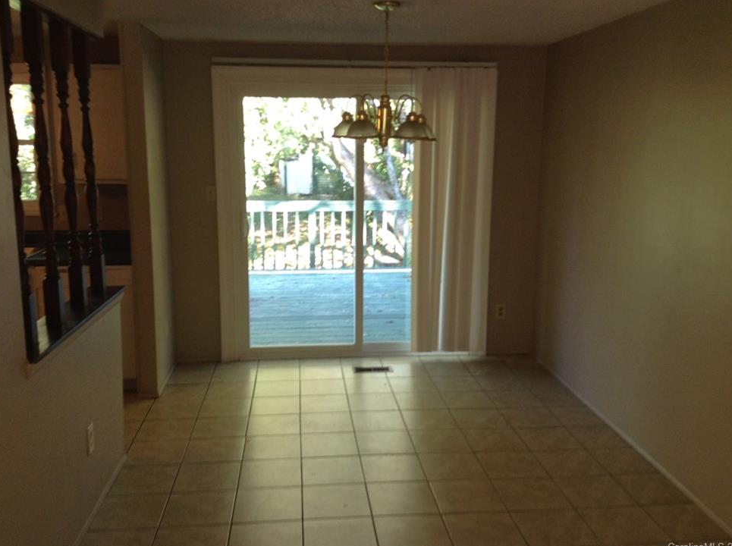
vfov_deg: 40.6
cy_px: 265
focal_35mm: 35
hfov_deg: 52.7
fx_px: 739
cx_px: 366
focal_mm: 3.3
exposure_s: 1/24
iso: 50
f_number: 2.4
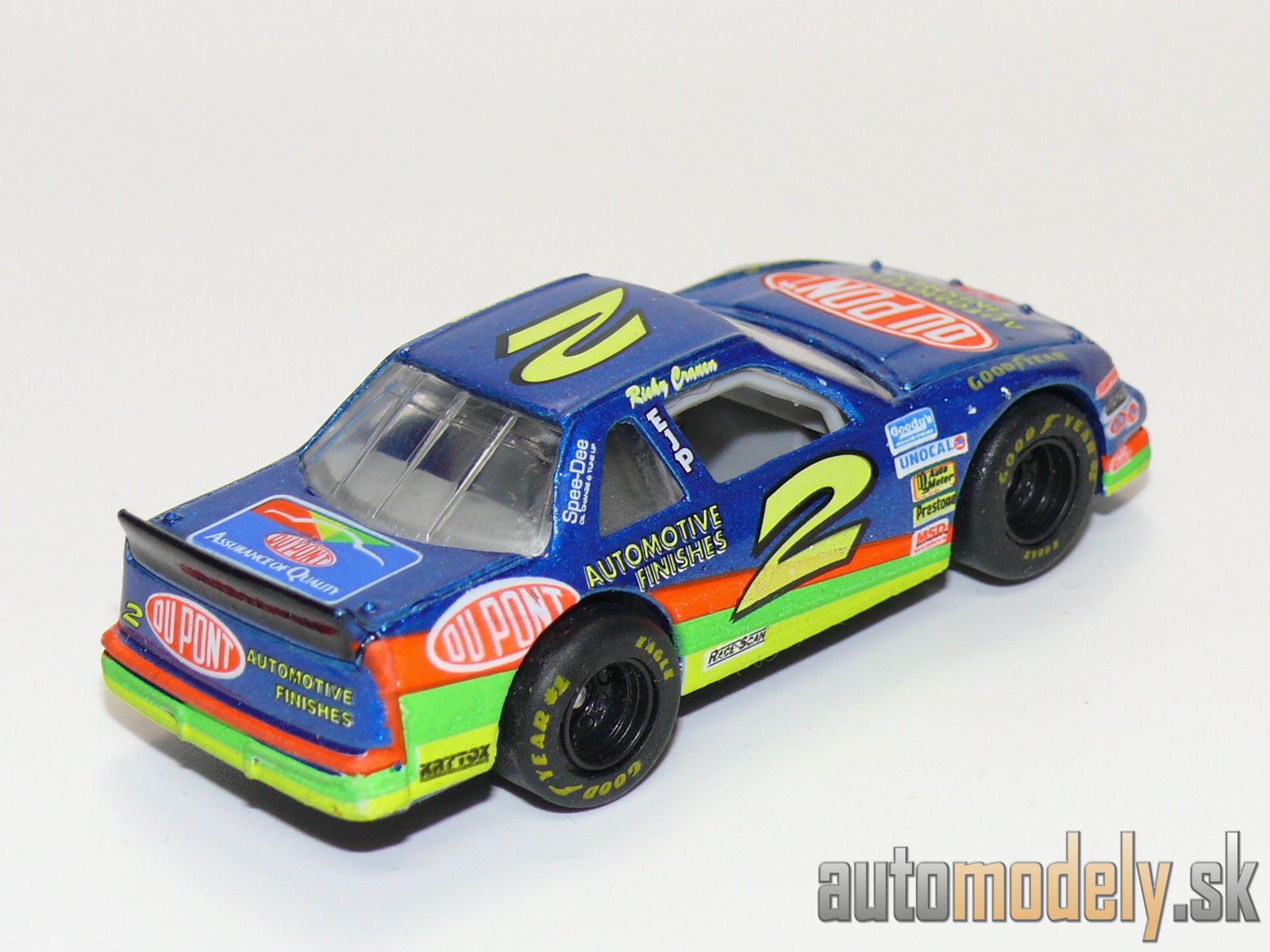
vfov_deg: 13.2
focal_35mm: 112
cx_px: 635
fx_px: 4109
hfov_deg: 17.6
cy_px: 476
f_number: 4
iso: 100
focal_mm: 14.1
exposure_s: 1/30
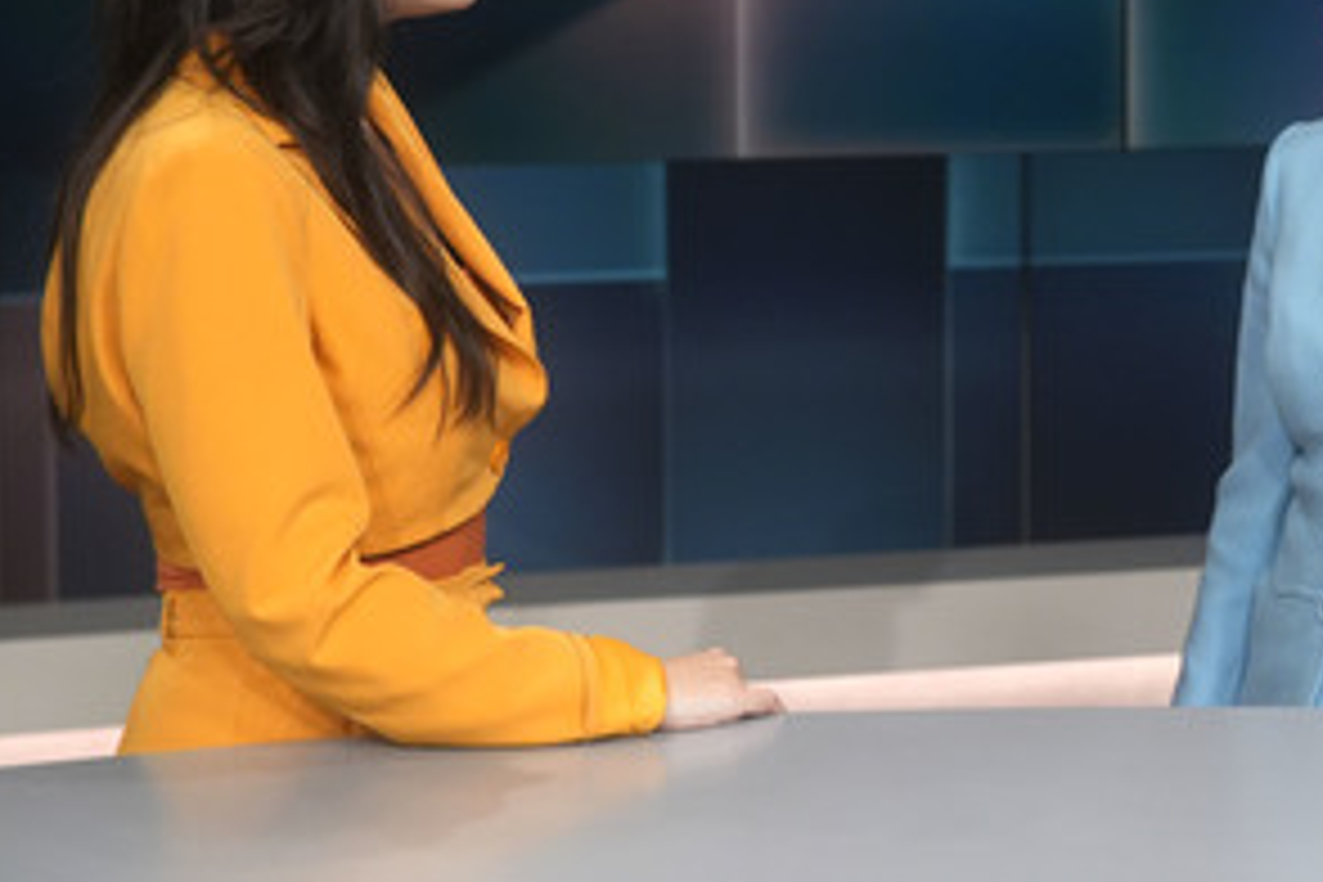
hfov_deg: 28.8
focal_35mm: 69
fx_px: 2536
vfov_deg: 19.6
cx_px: 997
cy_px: 216
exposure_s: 1/400
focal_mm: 30
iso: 640
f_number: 2.2
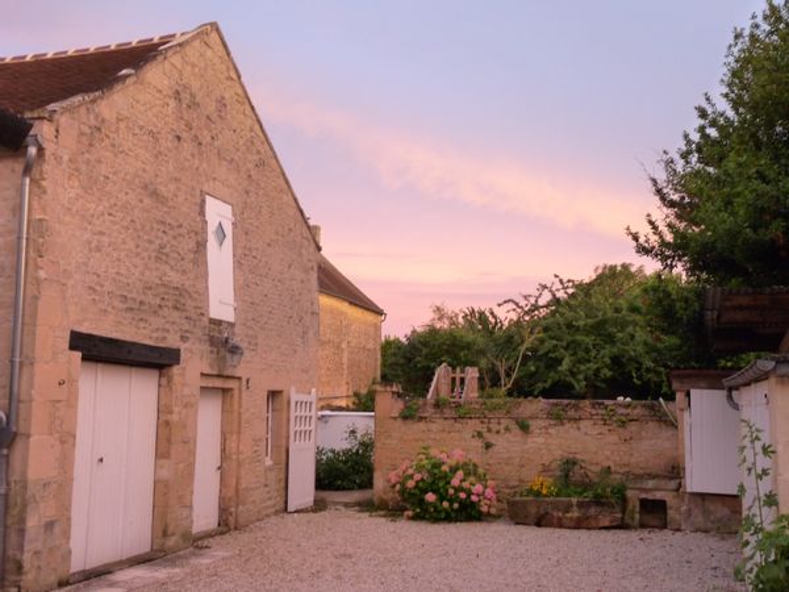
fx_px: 980
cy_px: 296
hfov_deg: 43.9
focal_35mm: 43
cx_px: 394
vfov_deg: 33.6
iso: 400
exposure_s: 1/30
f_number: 3
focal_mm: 7.6
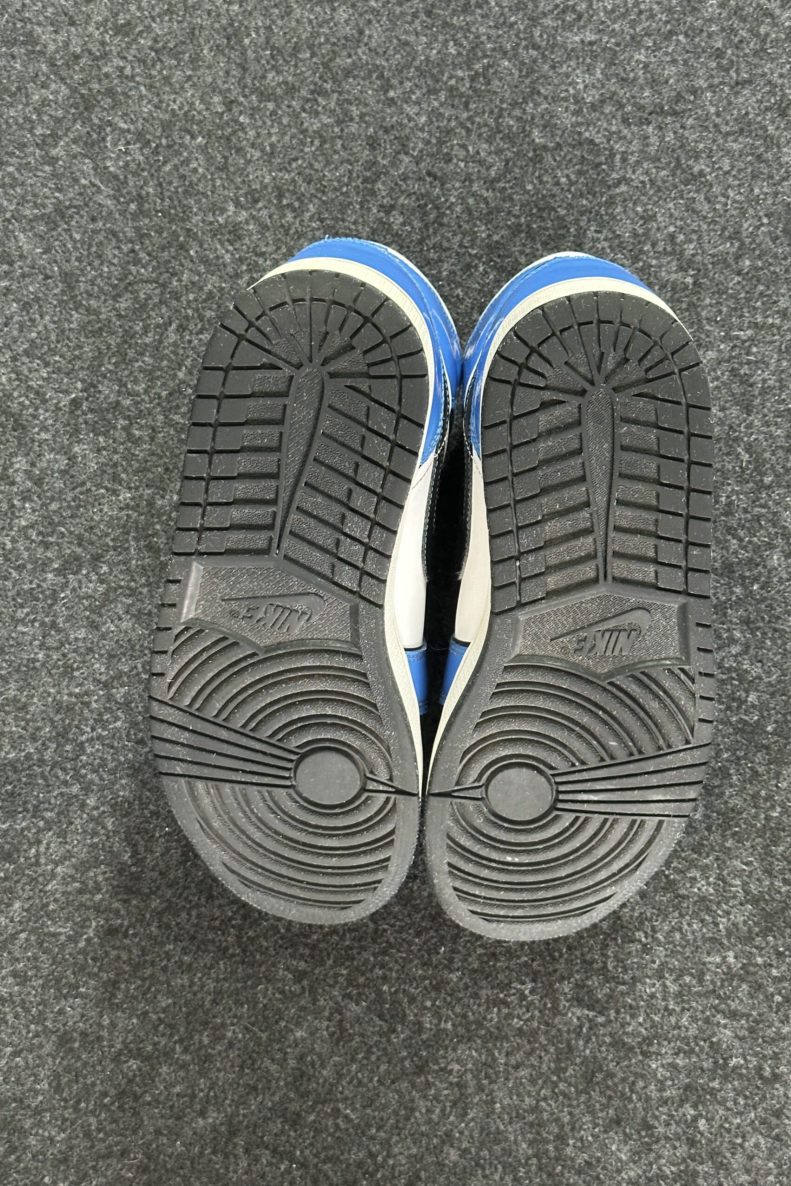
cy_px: 593
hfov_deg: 27.0
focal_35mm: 50
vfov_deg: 39.6
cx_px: 413
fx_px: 1648
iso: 500
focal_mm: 6.86
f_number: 1.78
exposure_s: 1/25
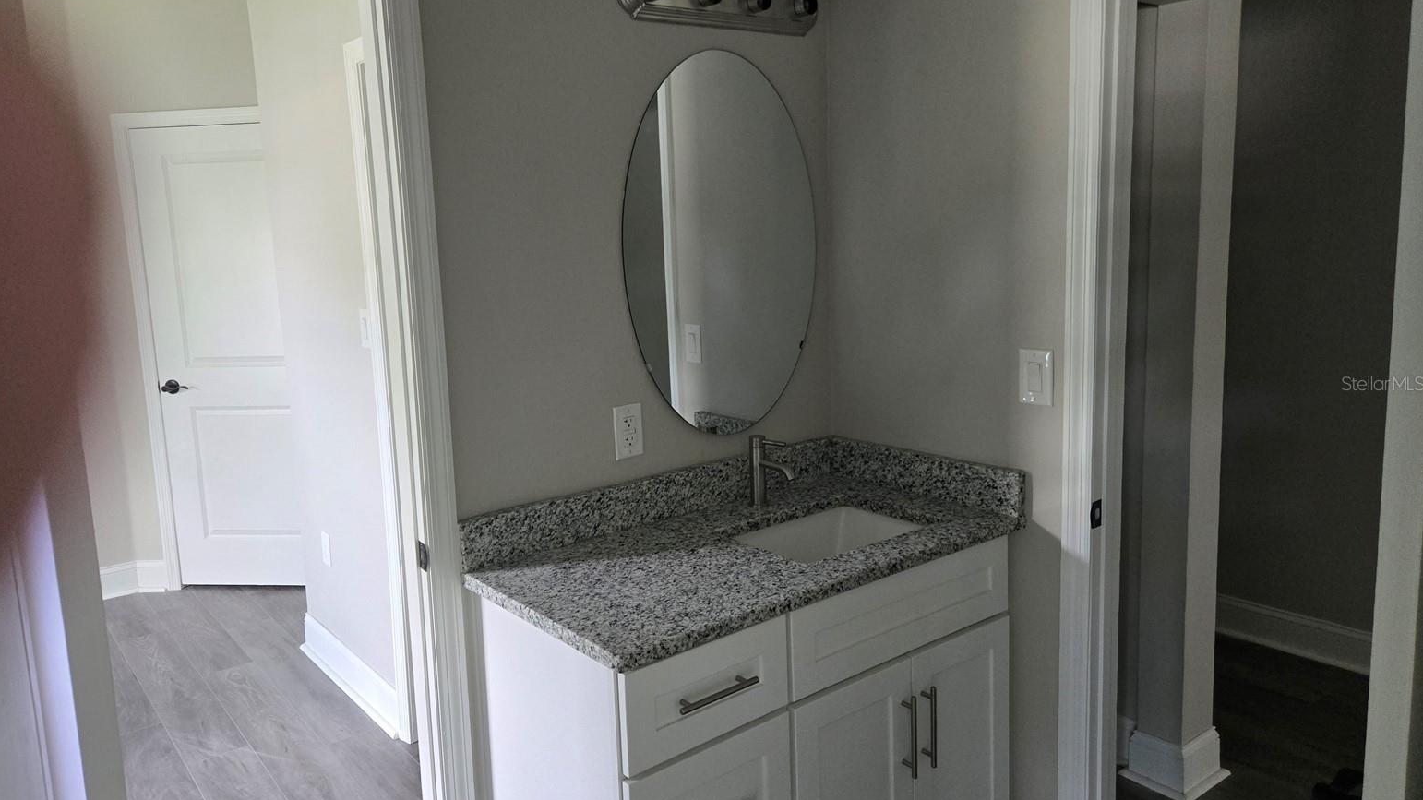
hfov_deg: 71.9
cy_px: 383
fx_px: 981
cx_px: 690
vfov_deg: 44.4
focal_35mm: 26
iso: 400
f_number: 1.8
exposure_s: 1/120
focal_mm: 5.4
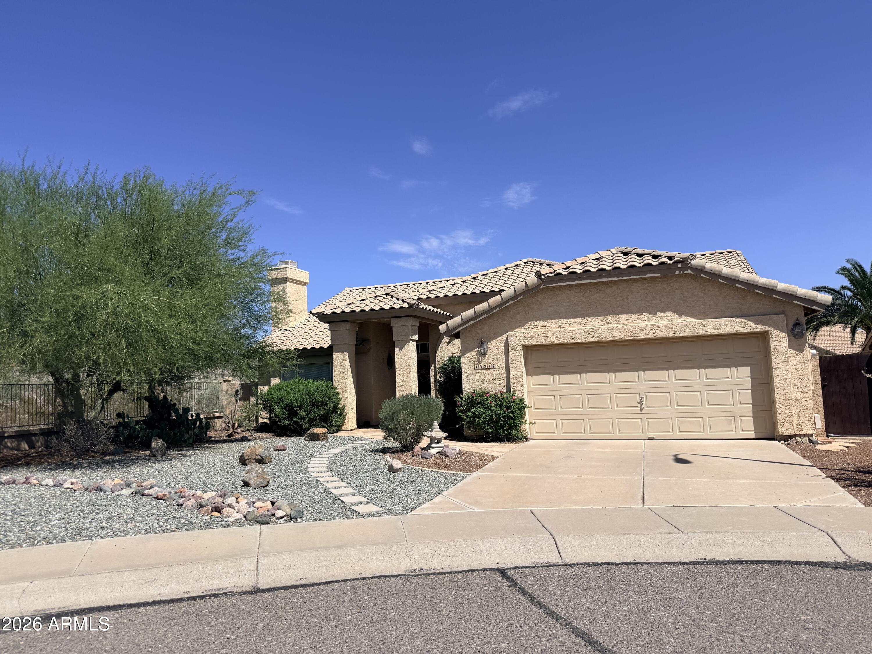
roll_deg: +2.2
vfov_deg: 56.8
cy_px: 327
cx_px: 436
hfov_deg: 71.6
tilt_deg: +5.7
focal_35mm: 24
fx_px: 605
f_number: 1.78
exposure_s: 1/8130
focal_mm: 6.76
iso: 80
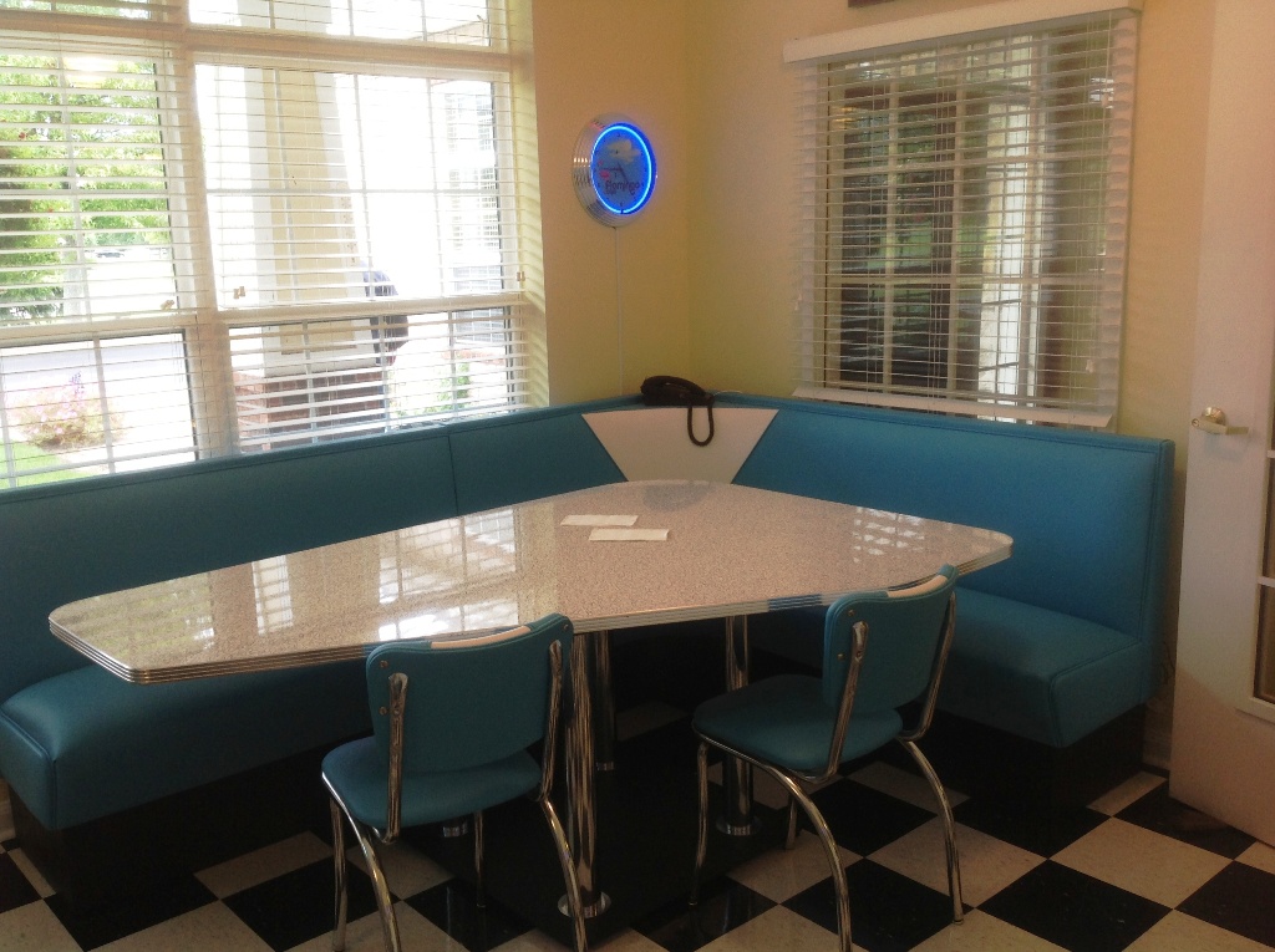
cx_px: 638
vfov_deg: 40.6
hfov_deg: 52.7
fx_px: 1287
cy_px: 476
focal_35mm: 35
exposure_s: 1/60
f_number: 2.4
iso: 80
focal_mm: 4.28
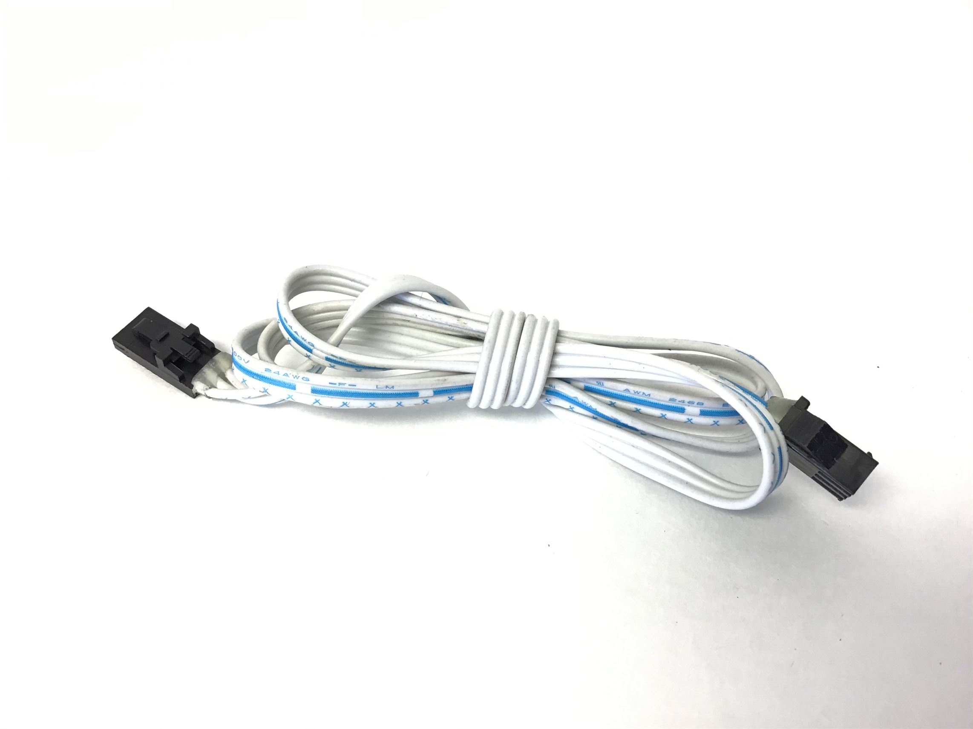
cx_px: 486
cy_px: 364
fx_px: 871
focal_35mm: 31
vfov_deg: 45.4
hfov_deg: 58.4
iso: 25
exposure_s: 1/30
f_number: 2.4
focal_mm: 3.3
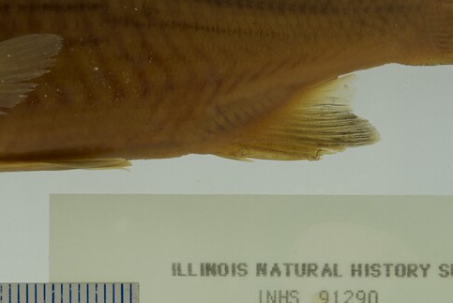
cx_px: 97
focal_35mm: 149
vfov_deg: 9.2
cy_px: 181
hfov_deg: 13.7
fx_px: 1877
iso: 100
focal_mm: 60
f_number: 10
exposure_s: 1/160
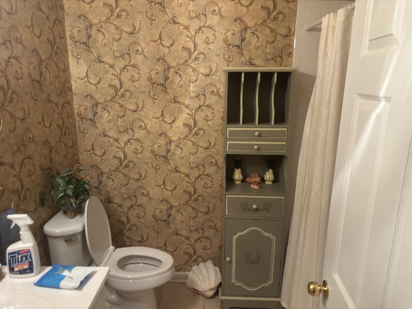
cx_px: 206
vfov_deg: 53.1
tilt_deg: -14.3
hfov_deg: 67.3
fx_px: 309
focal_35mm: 26
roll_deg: -0.4
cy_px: 154
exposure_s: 1/60
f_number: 1.6
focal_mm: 5.96
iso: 400
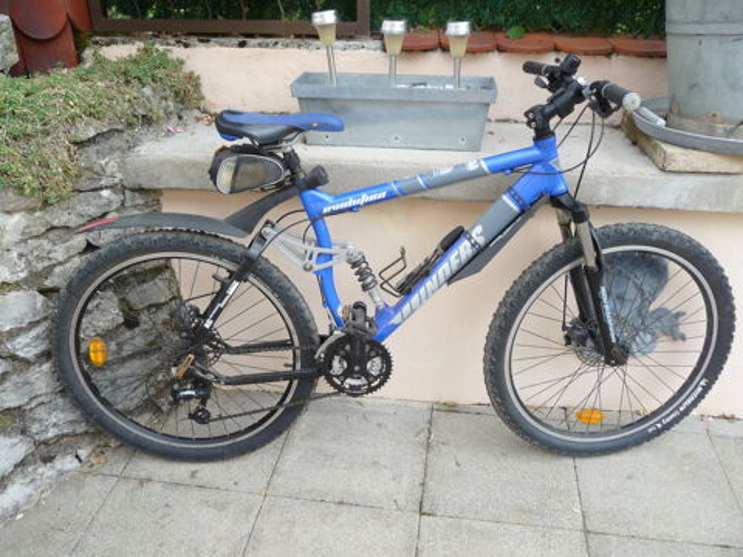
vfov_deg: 44.2
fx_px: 687
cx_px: 372
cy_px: 278
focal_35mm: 32
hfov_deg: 56.8
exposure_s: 1/160
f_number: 3.5
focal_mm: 5.3
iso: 100
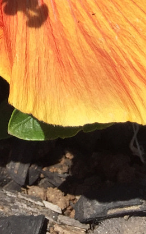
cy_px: -183
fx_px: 750
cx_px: -3
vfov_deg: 15.3
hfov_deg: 11.0
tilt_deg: -24.4
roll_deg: -4.5
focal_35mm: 118
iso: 32
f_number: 2.2
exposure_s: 1/2198
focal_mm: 4.15
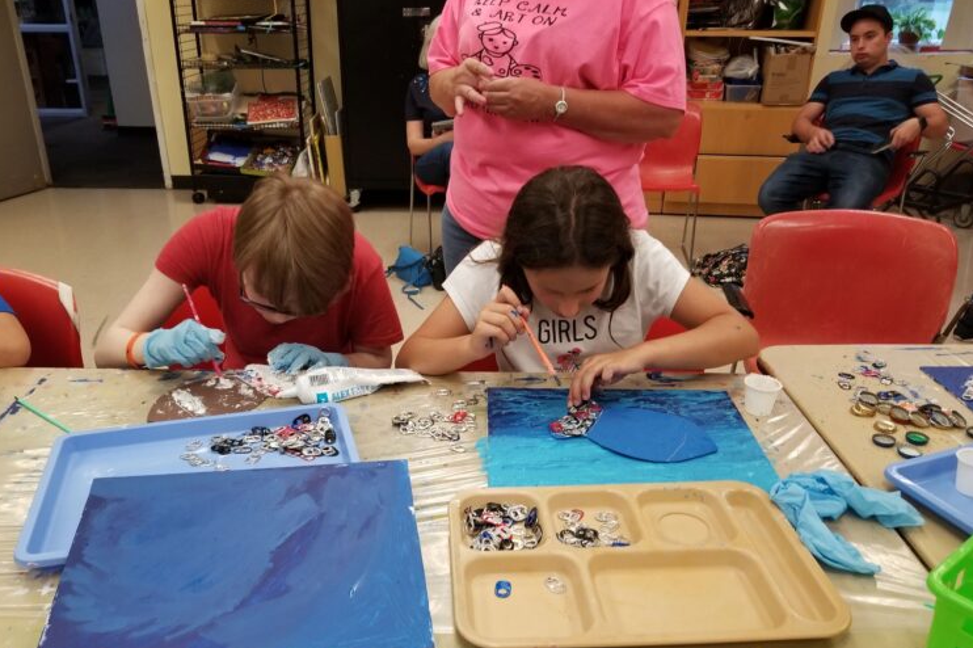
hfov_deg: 65.5
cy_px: 374
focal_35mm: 28
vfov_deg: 46.2
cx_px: 475
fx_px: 756
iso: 200
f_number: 1.7
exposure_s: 1/60
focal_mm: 4.25
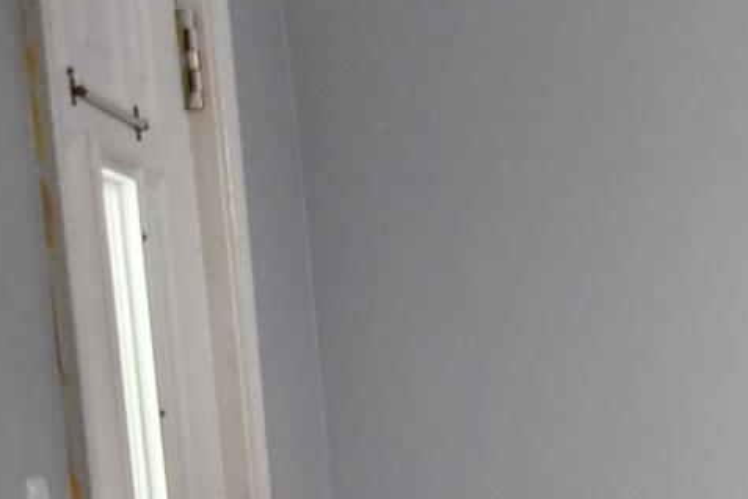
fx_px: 2763
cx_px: 1369
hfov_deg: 13.7
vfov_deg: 9.7
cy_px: 955
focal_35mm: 133
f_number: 3.8
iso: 2200
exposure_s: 1/125
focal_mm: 21
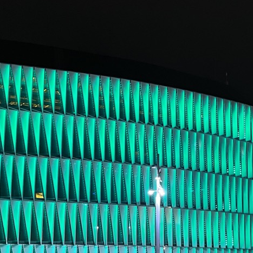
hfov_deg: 28.8
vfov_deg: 28.5
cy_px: 198
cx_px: 177
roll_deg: -0.1
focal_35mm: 59
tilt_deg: +9.3
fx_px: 488
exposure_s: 1/33
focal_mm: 5.1
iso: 640
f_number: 1.6
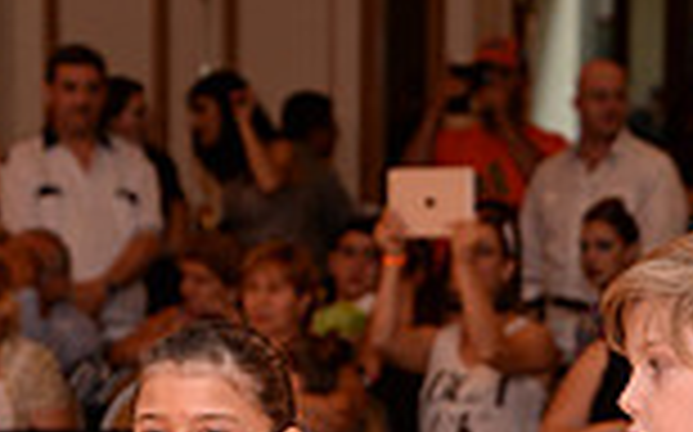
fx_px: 5435
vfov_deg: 4.5
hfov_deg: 7.3
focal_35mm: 288
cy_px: 706
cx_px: 511
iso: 1250
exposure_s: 1/200
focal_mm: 75
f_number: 5
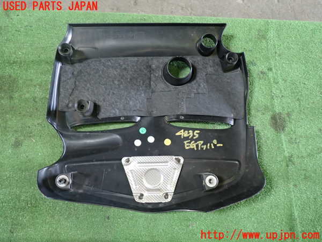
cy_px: 121
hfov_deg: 60.0
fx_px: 279
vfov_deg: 46.8
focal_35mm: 30
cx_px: 161
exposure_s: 1/30
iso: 400
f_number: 2.3
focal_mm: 5.4
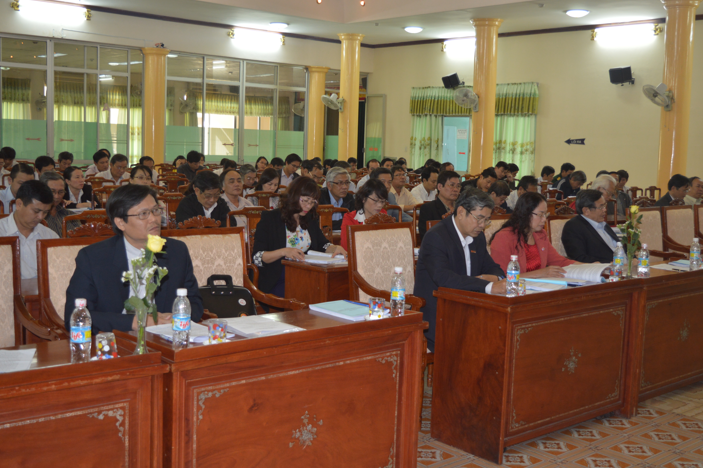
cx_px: 376
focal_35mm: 43
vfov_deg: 31.1
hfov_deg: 45.4
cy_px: 234
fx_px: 839
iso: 360
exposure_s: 1/30
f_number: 4
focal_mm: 26
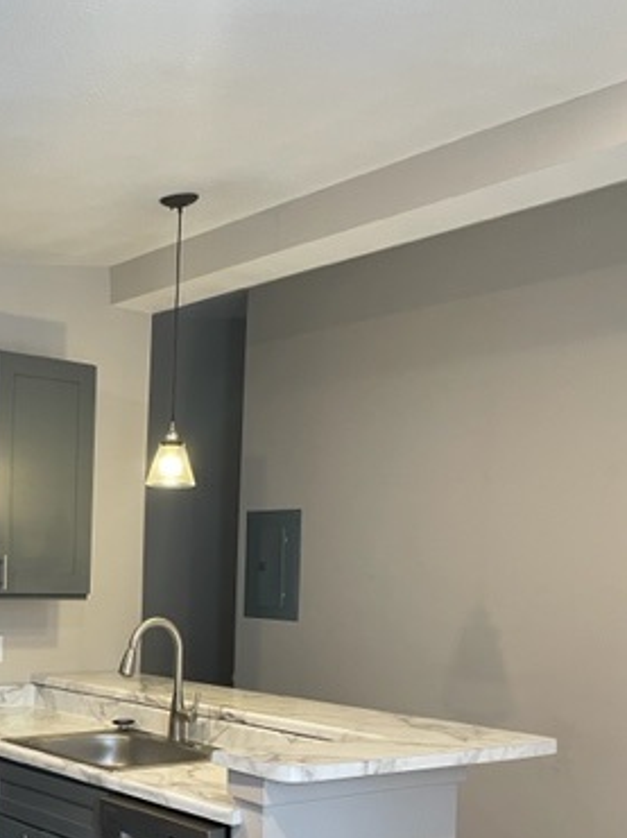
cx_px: 86
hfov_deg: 31.0
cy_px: 593
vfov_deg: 41.3
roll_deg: -2.1
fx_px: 1088
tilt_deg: -0.4
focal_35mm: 45
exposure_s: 1/60
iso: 160
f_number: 1.6
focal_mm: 4.2
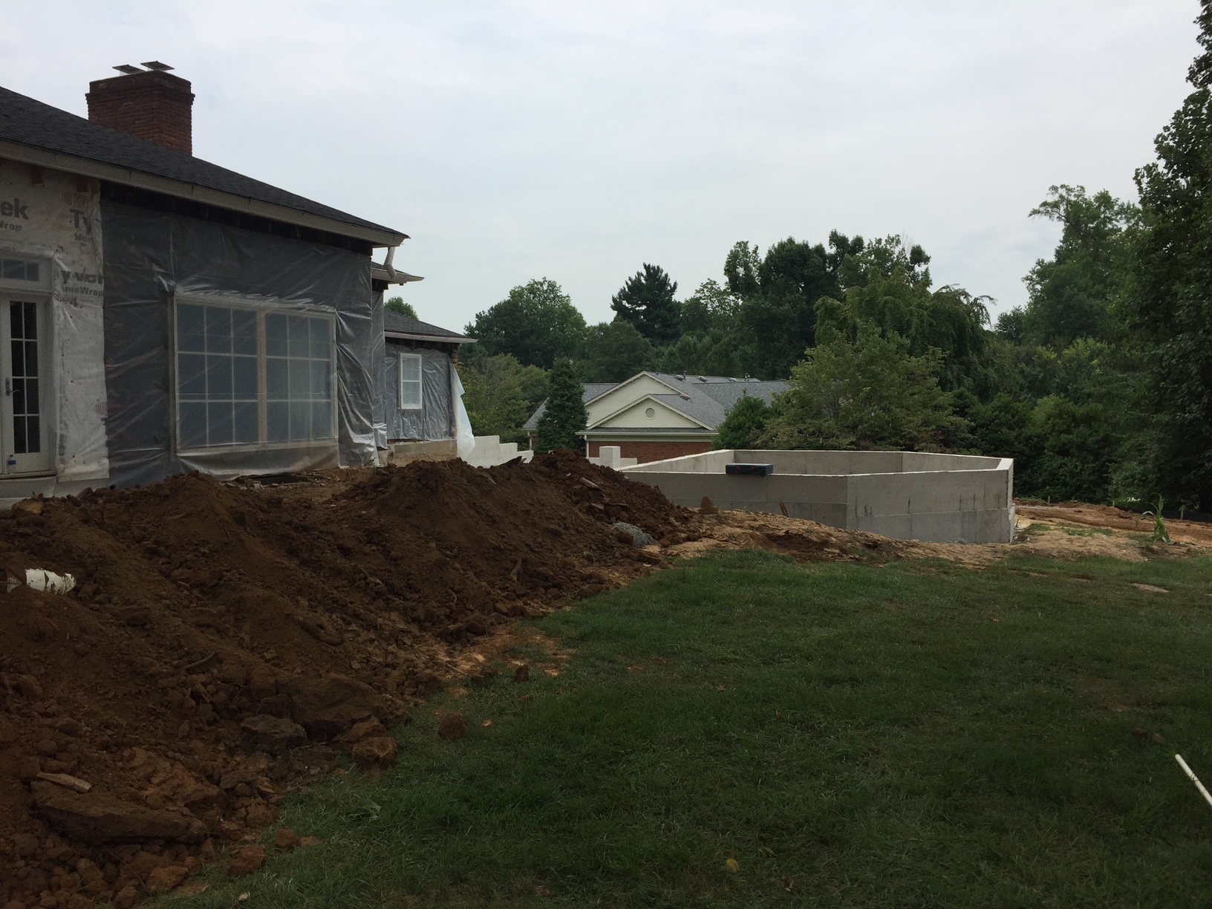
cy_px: 454
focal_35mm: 29
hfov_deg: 61.7
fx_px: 1015
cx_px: 606
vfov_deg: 48.2
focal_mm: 4.15
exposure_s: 1/2825
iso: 32
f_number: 2.2
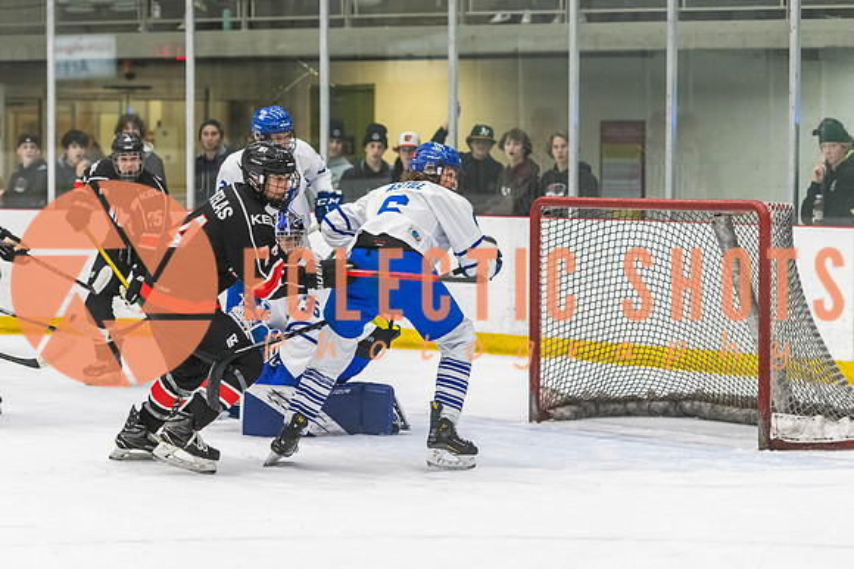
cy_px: 277
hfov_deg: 14.9
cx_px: 312
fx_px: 3257
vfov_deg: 10.0
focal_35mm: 137
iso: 2000
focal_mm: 100
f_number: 2.8
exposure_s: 1/640
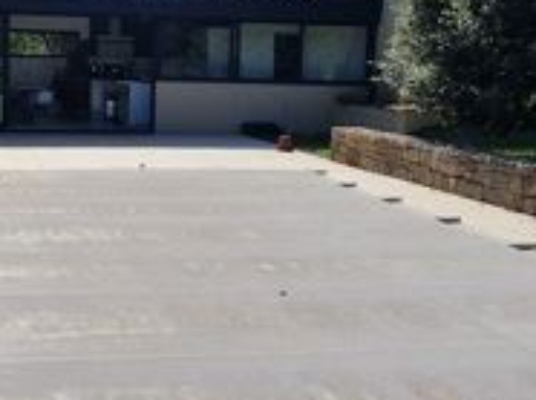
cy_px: 201
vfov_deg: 26.0
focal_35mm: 56
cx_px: 182
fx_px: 866
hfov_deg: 34.1
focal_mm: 2.2
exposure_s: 1/4496
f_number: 2.2
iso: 50
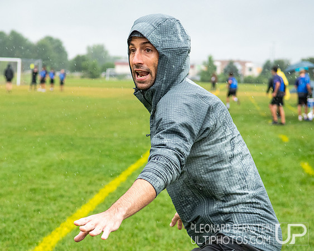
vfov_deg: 15.3
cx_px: 112
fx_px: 933
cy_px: 134
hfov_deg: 19.1
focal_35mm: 100
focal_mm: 55
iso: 1600
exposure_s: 1/1250
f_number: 4
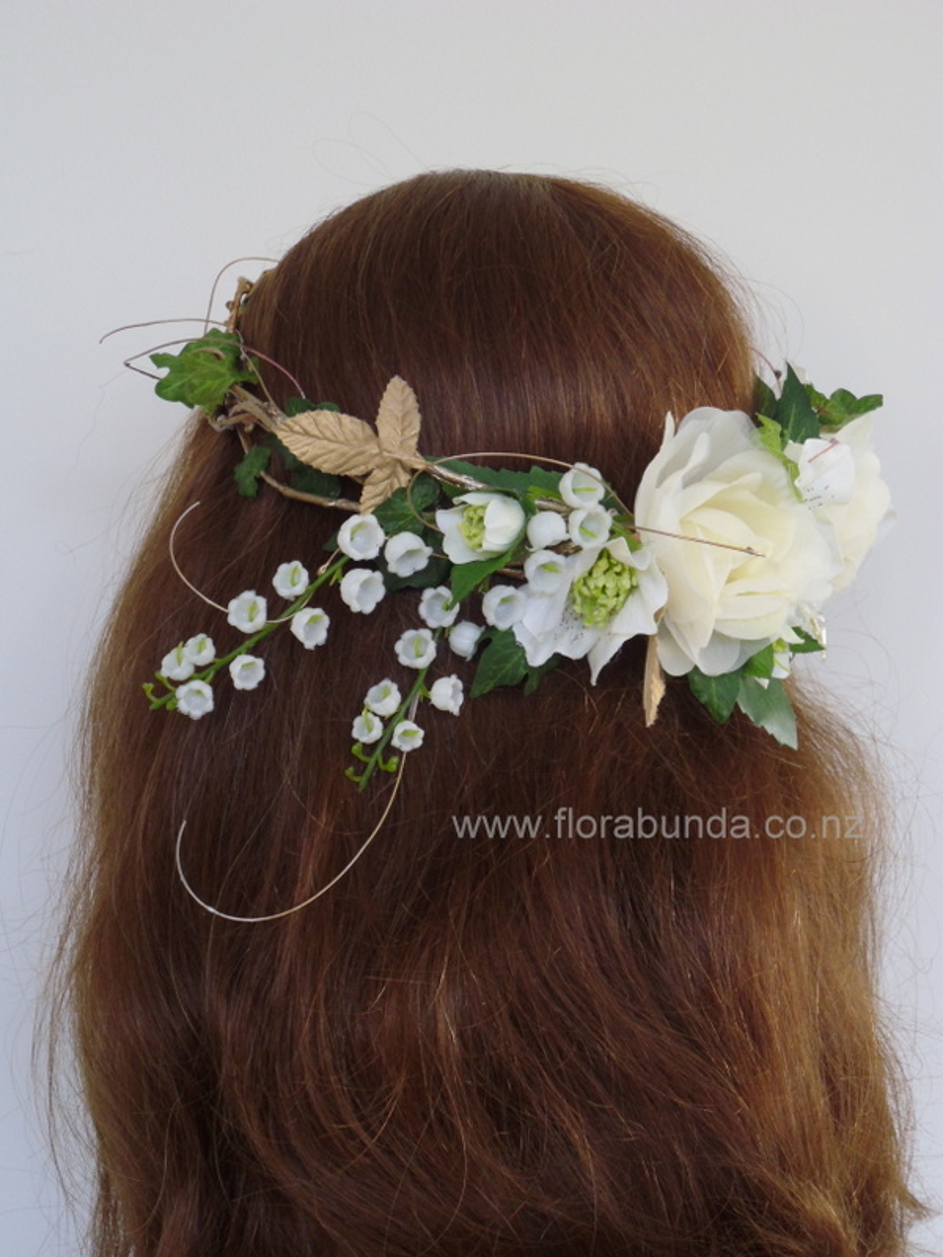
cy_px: 628
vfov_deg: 34.3
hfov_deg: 26.1
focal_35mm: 56
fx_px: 2034
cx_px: 472
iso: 100
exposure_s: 1/29
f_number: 4
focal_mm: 10.04
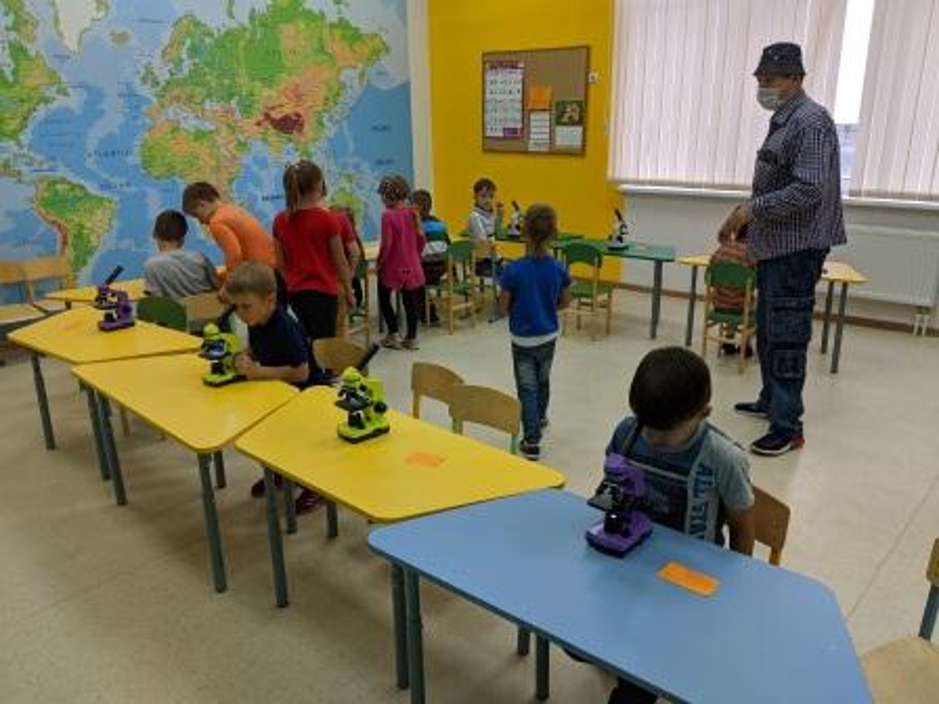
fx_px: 732
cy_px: 352
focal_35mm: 27
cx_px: 470
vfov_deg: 51.4
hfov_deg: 65.3
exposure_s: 1/125
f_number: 1.8
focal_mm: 4.44
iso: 64
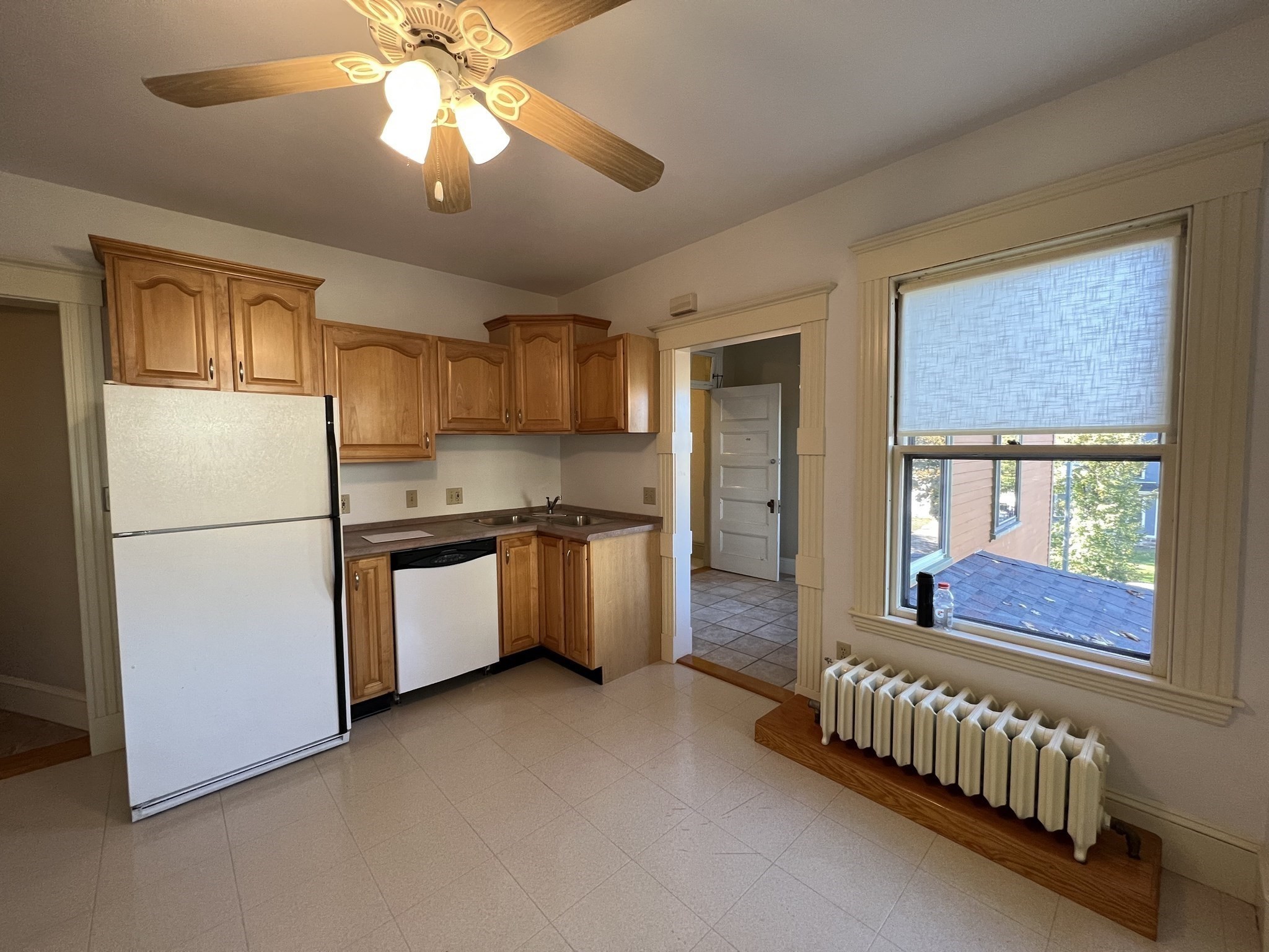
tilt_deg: -4.9
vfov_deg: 89.9
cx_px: 634
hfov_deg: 106.2
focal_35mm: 13
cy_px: 476
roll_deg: +0.5
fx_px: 477
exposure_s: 1/120
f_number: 1.8
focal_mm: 1.57
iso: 160
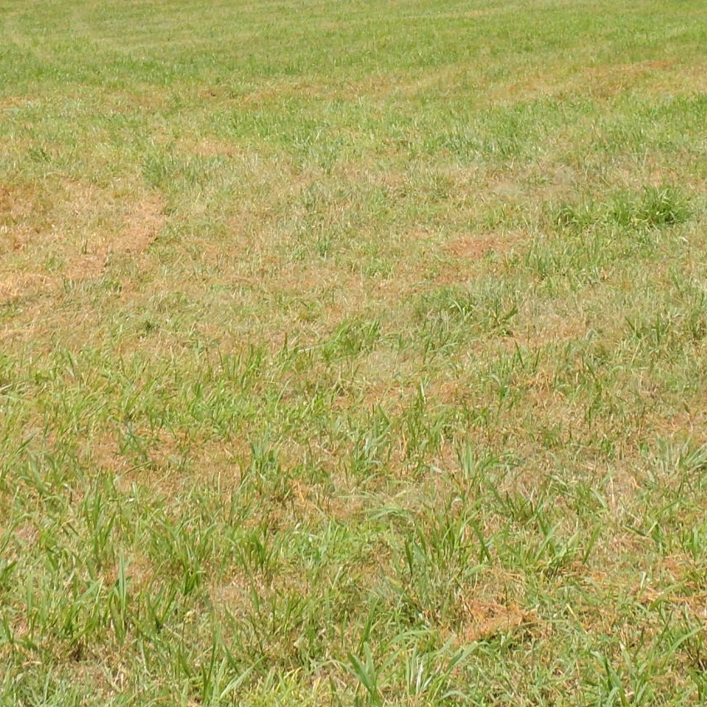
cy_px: -6
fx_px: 1733
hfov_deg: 23.1
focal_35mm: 75
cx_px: 354
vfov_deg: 22.2
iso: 100
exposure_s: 1/800
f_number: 3.3
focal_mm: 4.3
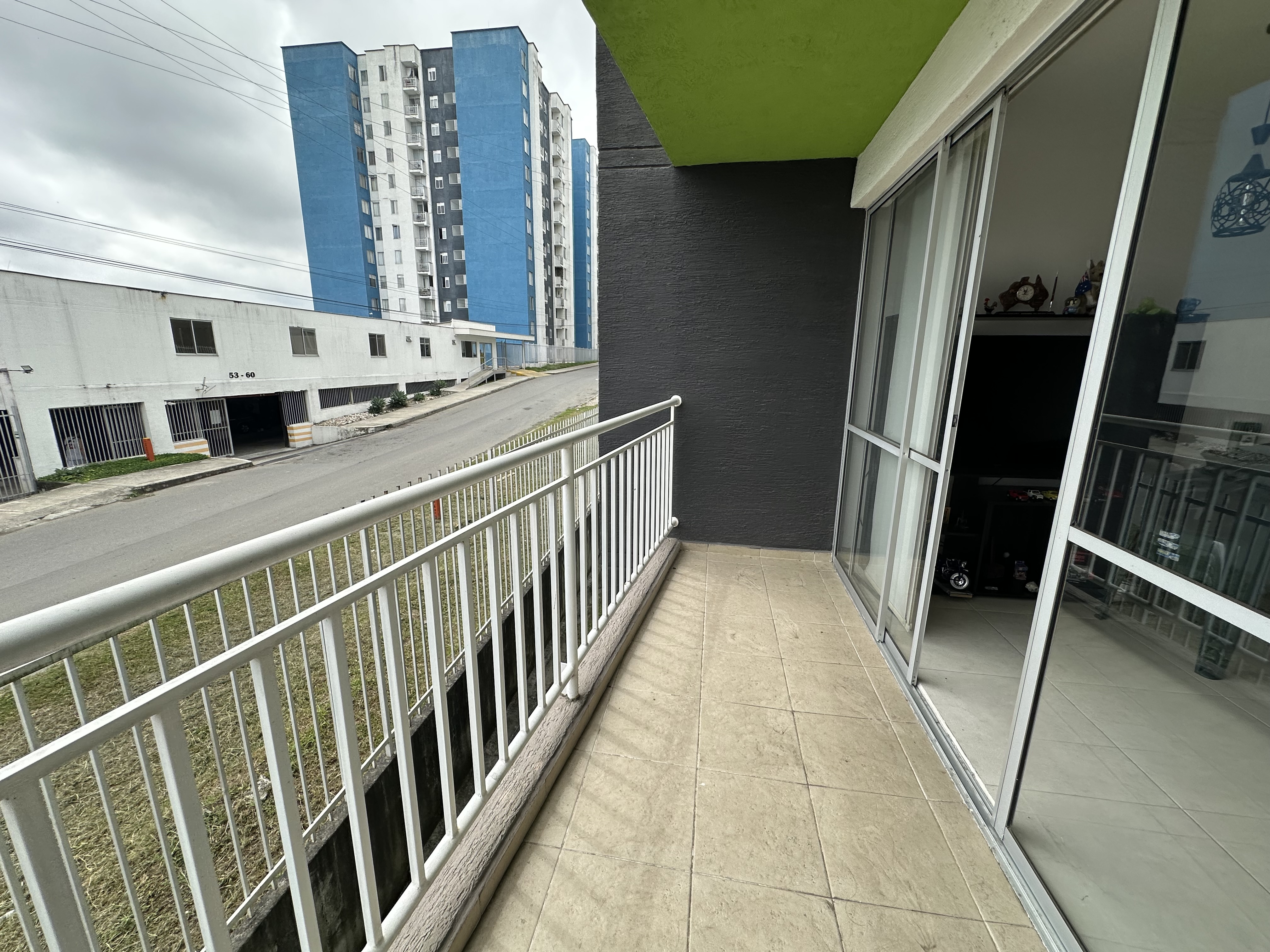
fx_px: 514
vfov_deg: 85.7
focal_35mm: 14
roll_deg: -2.0
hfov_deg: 102.1
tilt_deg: -11.3
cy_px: 476
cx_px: 635
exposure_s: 1/1024
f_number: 2.2
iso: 40
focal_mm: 2.22
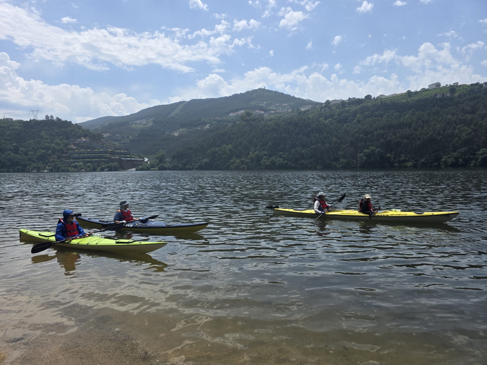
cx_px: 244
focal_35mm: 23
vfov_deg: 58.9
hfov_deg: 73.9
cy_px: 182
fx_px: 324
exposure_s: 1/6809
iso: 80
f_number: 1.7
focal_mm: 6.3
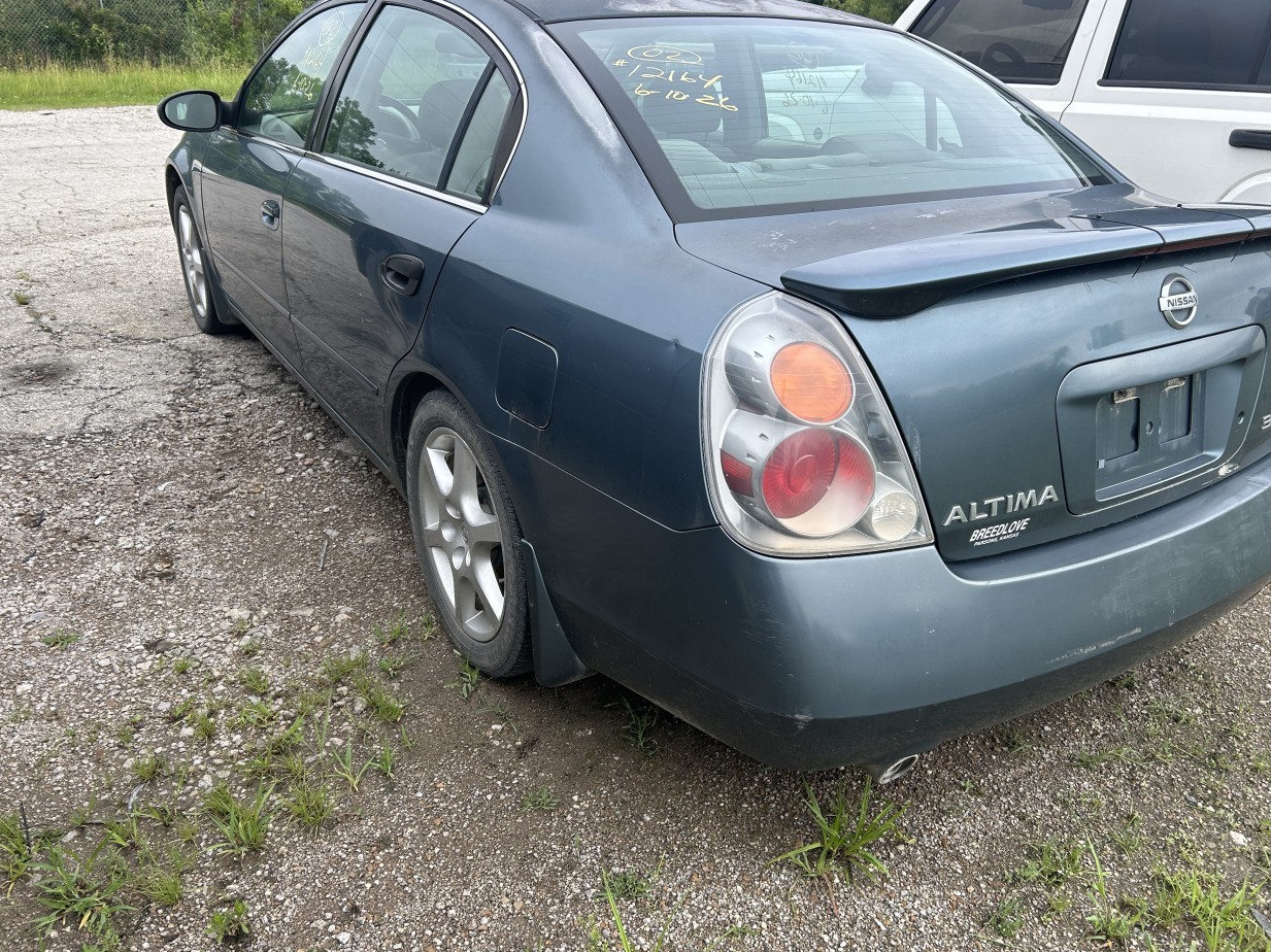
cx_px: 656
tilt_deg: -22.5
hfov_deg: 65.3
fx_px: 991
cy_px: 474
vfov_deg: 51.3
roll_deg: -1.6
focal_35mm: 27
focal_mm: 5.7
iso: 50
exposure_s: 1/1266
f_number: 1.5
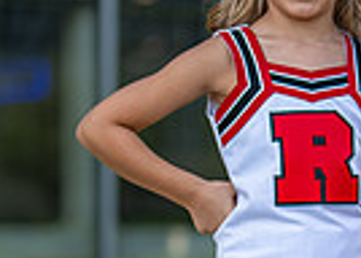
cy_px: 285
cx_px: 492
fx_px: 2494
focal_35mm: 243
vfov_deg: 5.9
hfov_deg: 8.2
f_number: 1.2
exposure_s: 1/2500
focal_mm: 50
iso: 100
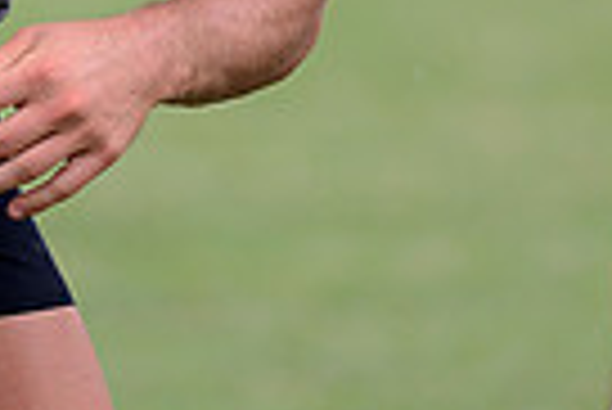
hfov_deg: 1.6
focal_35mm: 1277
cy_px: -417
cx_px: 243
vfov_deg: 1.1
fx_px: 21732
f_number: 2.8
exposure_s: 1/800
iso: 400
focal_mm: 300
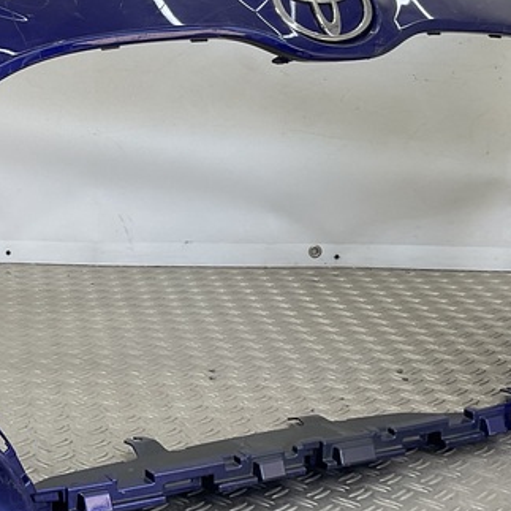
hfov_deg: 21.1
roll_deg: -0.8
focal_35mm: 80
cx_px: 24
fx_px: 1336
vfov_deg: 21.5
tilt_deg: -9.4
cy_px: 141
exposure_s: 1/157
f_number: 1.8
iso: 16
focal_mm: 3
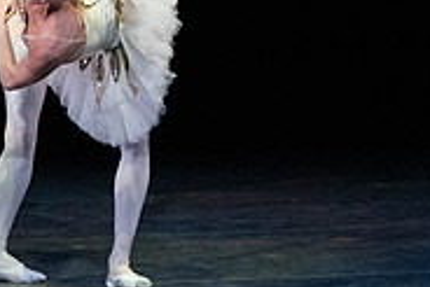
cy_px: 15
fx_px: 11989
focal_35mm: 1003
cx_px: -21
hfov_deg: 2.1
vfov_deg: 1.4
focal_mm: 318
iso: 20000
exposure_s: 1/500
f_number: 11
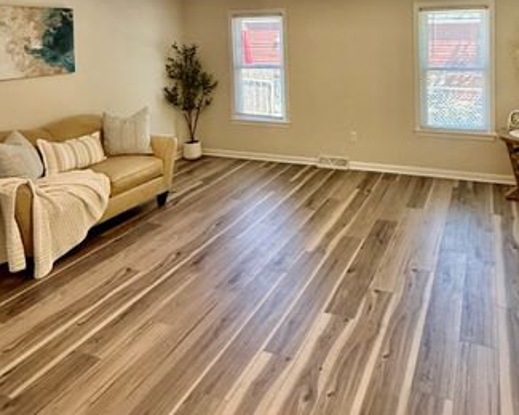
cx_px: 334
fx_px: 430
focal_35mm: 28
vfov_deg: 47.2
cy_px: 53
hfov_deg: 61.1
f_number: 2.2
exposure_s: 1/120
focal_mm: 2.22
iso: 320
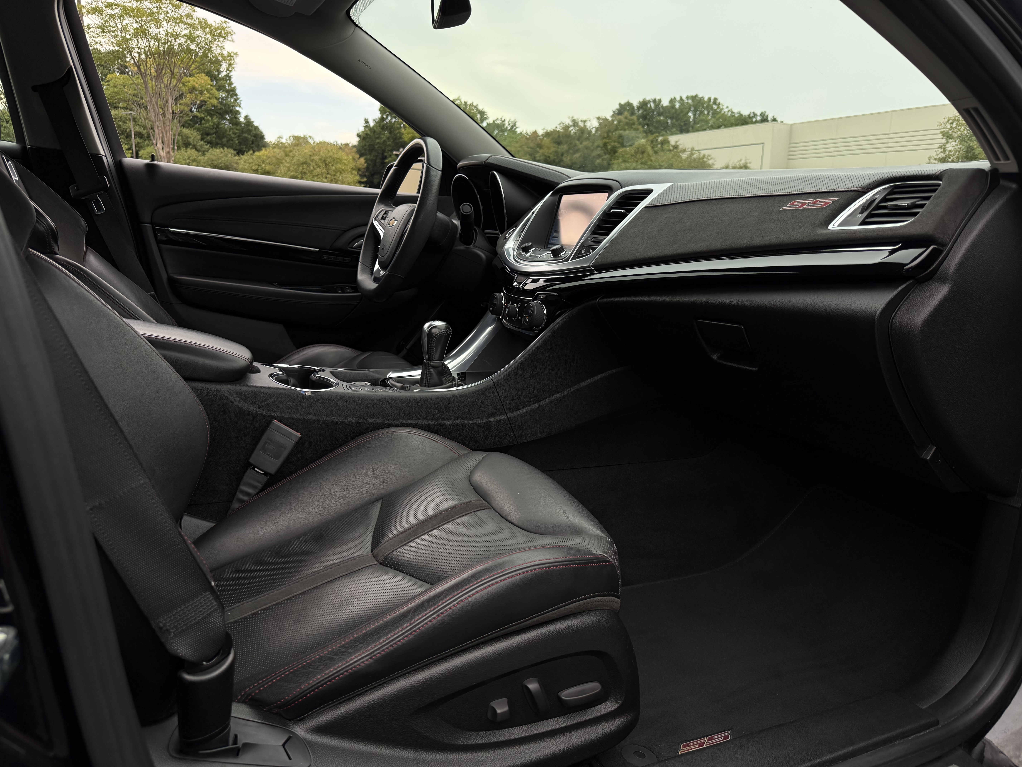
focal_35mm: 24
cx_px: 511
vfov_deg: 56.8
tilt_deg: -13.7
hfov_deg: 71.6
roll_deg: -0.5
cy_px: 384
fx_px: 709
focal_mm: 6.76
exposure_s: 1/243
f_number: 1.78
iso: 160
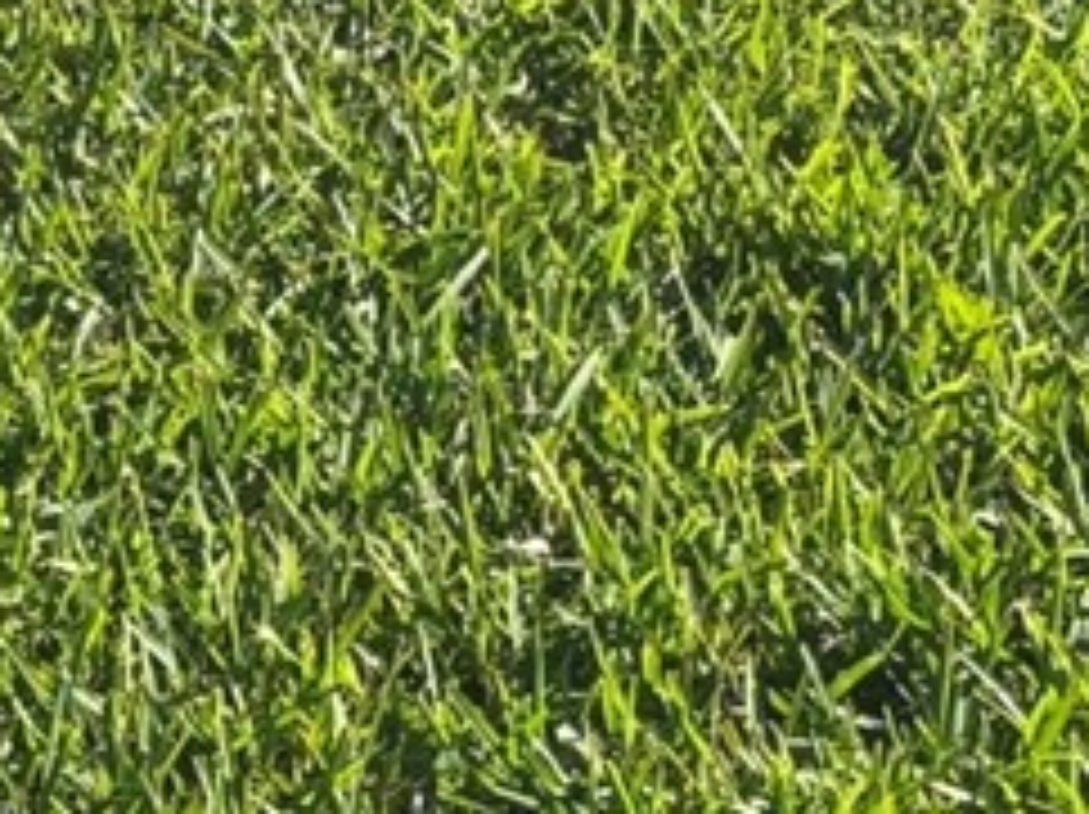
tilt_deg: -6.7
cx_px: 248
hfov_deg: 11.5
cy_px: -1327
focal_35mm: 172
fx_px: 5406
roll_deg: -1.0
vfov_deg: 7.8
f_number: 1.6
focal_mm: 5.96
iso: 50
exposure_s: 1/1616
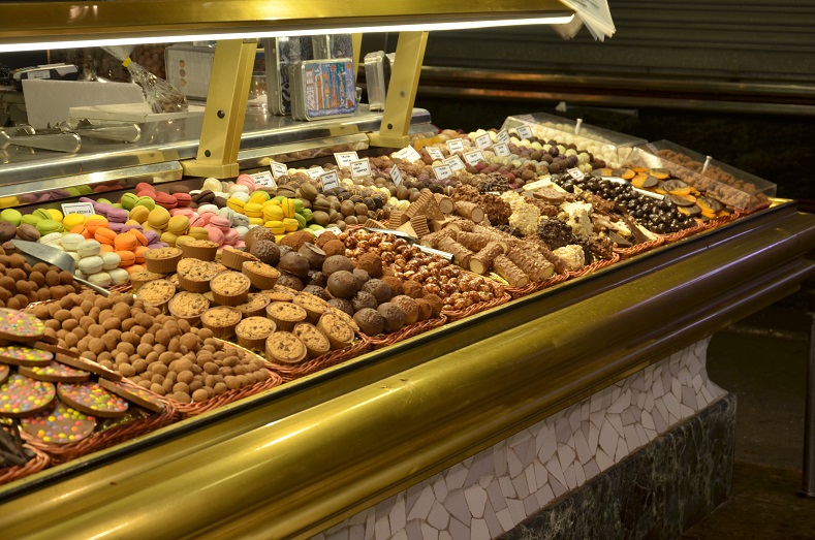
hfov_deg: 27.0
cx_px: 408
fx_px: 1695
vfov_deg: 18.1
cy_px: 270
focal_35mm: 75
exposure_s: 1/160
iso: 400
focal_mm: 50
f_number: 5
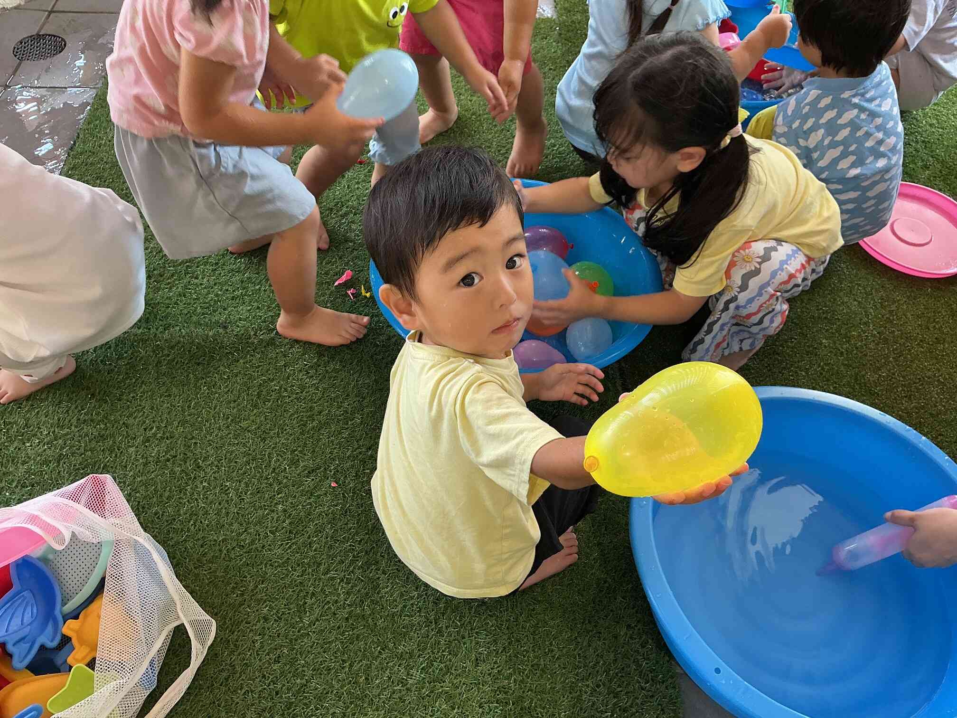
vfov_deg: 48.2
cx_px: 478
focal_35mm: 29
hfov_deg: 61.7
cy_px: 359
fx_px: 802
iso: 64
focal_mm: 3
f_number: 1.8
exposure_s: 1/60
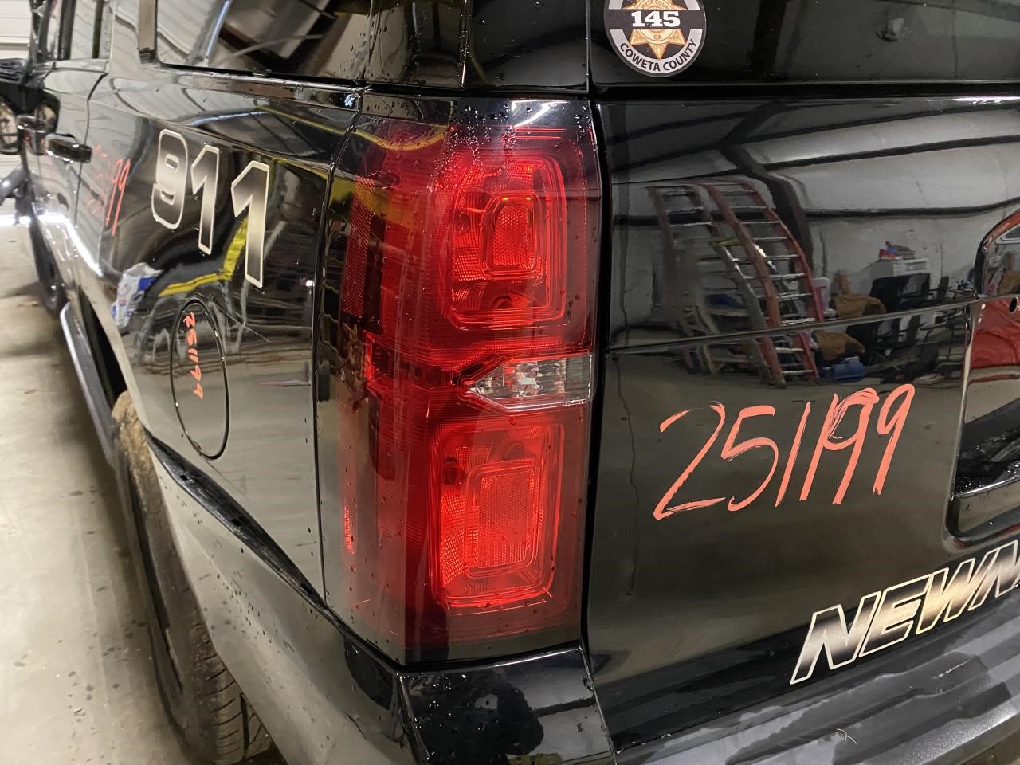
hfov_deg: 67.3
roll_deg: -1.1
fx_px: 766
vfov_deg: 53.1
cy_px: 382
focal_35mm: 26
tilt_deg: -22.4
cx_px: 510
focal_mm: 4.25
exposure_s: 1/30
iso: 800
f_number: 1.8
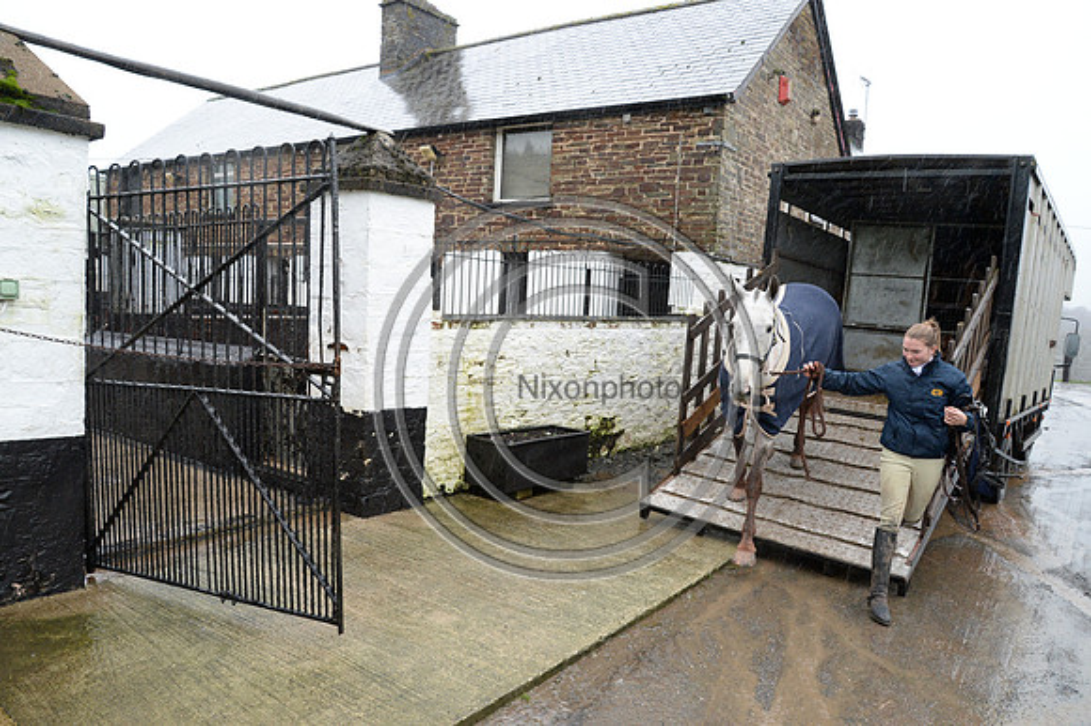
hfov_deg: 73.8
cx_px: 546
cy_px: 363
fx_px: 727
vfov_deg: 53.1
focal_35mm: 24
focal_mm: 24
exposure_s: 1/160
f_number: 7.1
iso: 2500
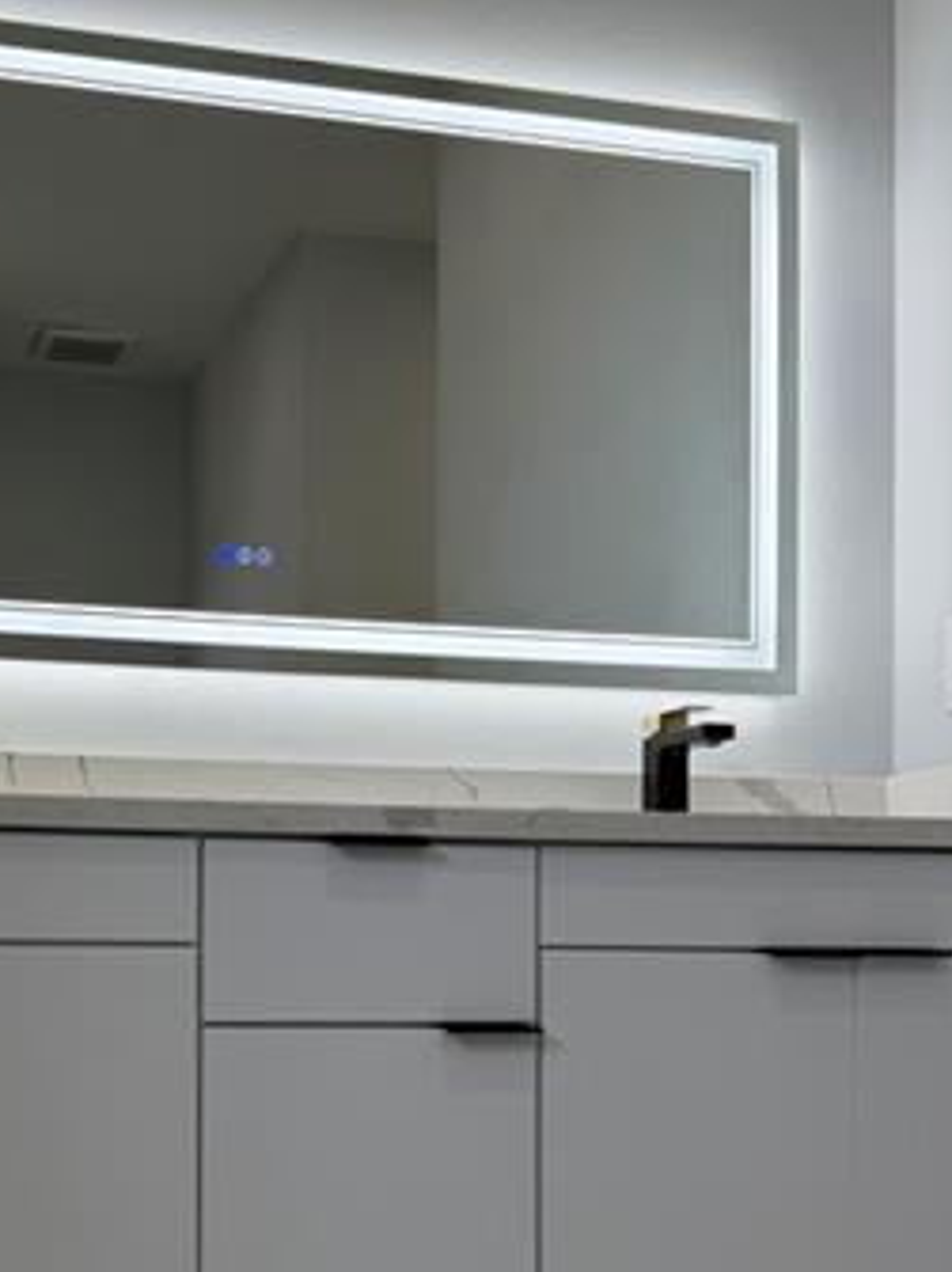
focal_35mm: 55
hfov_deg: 26.3
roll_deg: +0.0
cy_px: 968
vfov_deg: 34.2
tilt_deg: +2.2
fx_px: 2018
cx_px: 265
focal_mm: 6.76
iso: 80
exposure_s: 1/171
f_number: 1.78
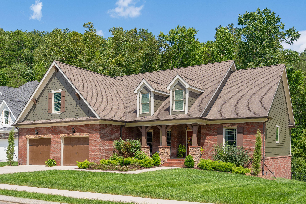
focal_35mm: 35
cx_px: 153
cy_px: 102
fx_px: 297
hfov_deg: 54.4
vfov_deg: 37.9
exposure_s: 1/800
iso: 320
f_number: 7.1
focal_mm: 35
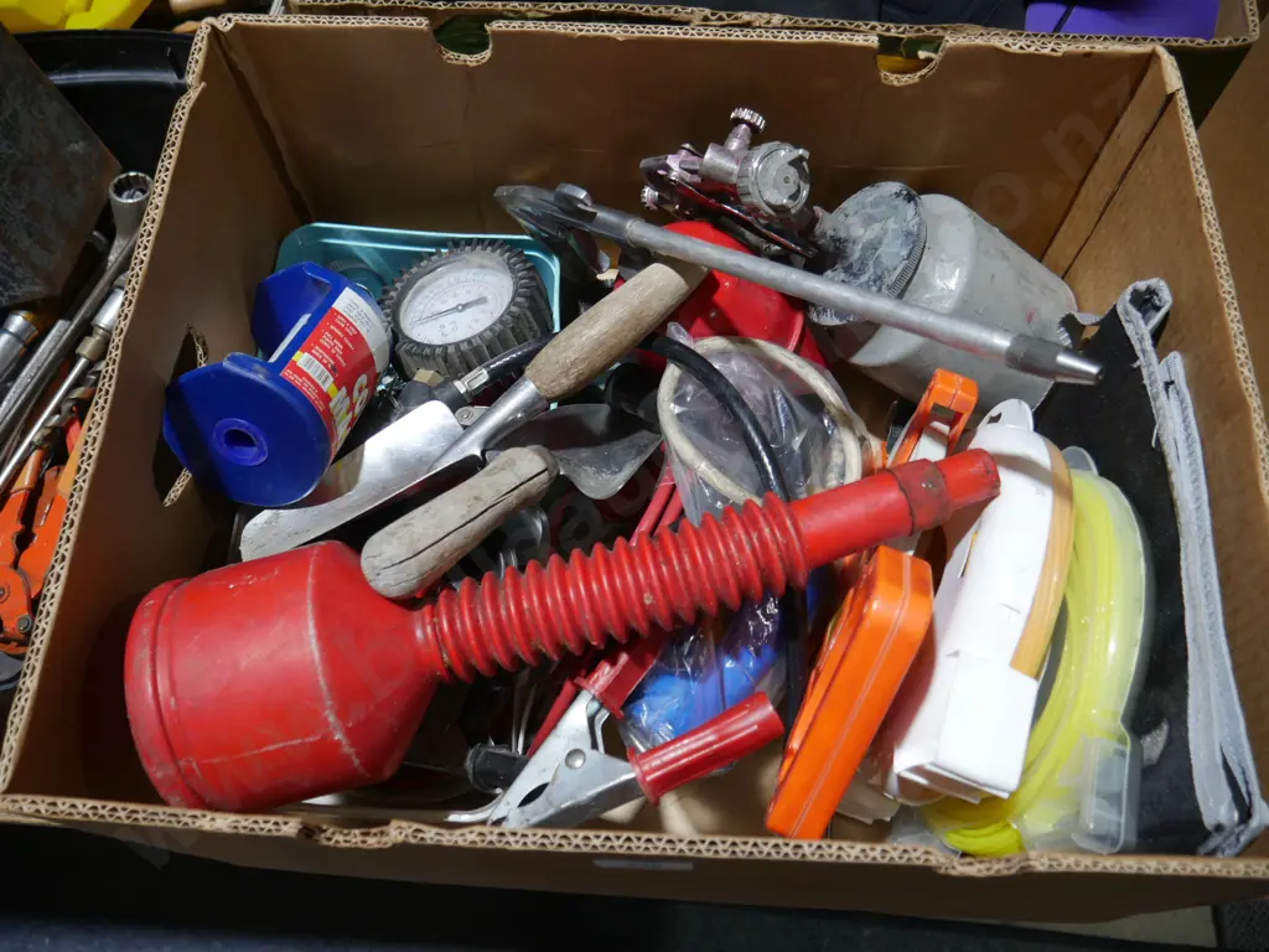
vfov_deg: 49.7
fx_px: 1026
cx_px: 634
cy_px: 476
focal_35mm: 28
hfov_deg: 63.4
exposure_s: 1/60
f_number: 3.5
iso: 250
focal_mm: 14
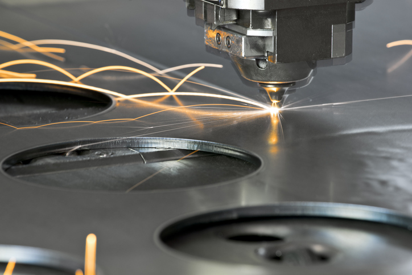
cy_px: 138
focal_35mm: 300
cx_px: 206
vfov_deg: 4.6
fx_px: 3434
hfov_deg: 6.9
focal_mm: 300
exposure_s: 1/1.67
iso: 100
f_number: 11
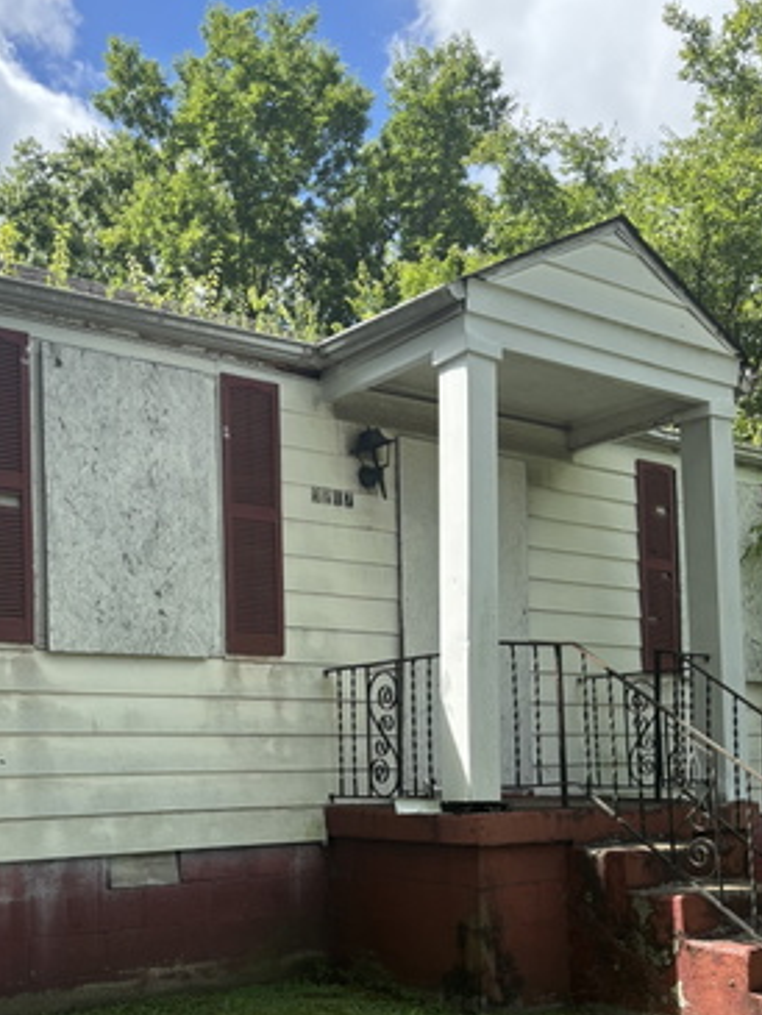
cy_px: 710
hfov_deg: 37.5
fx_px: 1115
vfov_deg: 47.8
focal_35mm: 38
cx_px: 284
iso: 50
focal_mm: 5.96
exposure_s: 1/1399
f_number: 1.6
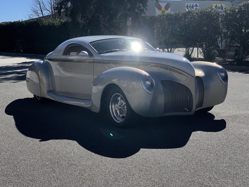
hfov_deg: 36.8
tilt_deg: -5.1
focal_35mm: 52
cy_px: 94
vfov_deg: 28.0
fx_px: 374
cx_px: 124
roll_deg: +2.9
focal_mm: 6
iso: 16
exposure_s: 1/959
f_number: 2.4
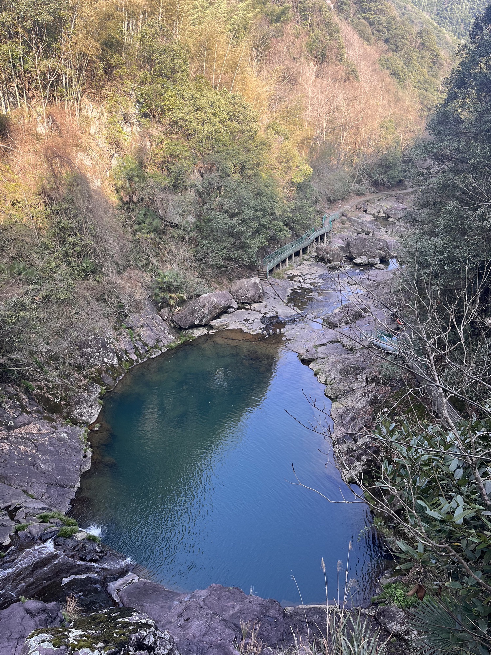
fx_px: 492
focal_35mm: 26
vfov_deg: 67.3
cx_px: 246
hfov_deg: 53.1
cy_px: 328
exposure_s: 1/261
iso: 40
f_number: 1.6
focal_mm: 5.1
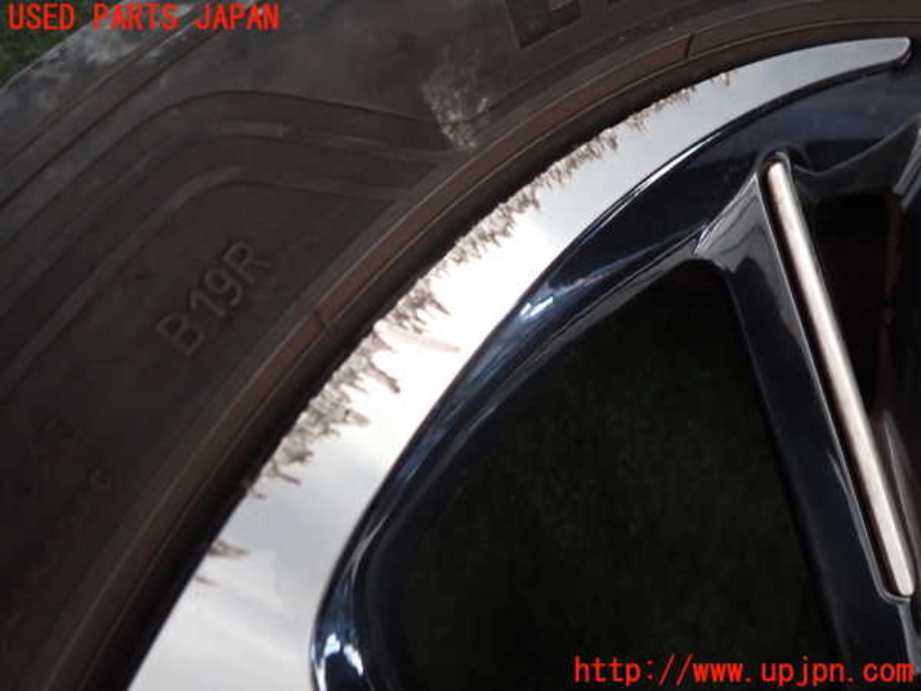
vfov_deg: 54.9
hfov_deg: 69.4
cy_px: 346
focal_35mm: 25
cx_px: 460
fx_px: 665
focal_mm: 4.5
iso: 200
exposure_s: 1/30
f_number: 2
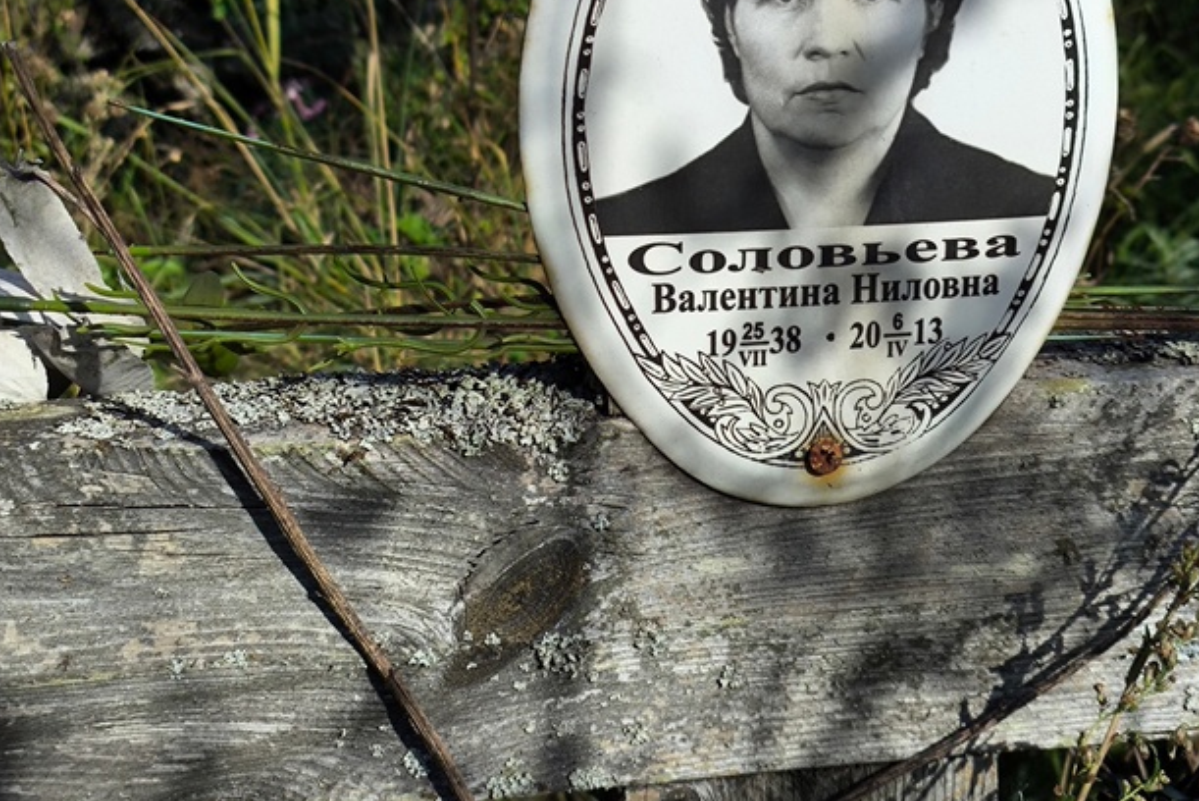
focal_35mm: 68
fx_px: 2266
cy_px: 306
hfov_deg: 29.6
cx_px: 690
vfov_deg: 20.0
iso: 50
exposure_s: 1/2162
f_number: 1.7
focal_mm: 4.71
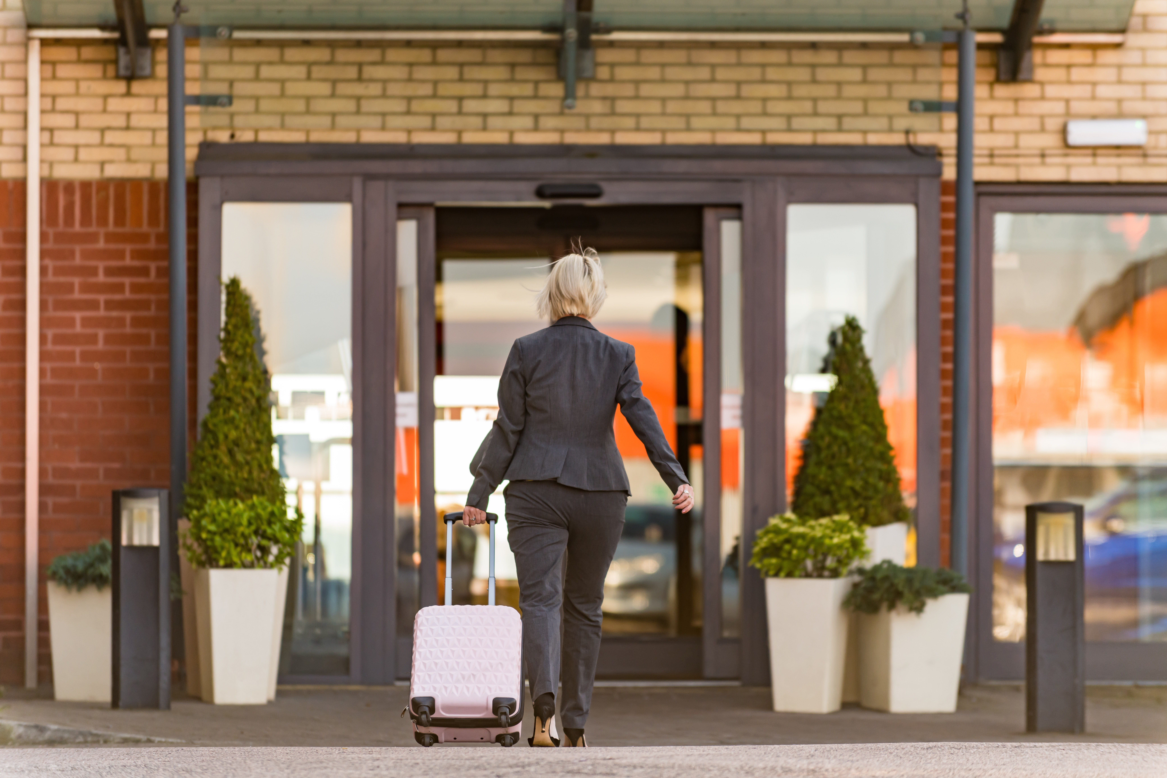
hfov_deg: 10.3
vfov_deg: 6.9
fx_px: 6483
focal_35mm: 200
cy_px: 389
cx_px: 584
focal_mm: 200
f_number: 2.8
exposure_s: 1/1000
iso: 400
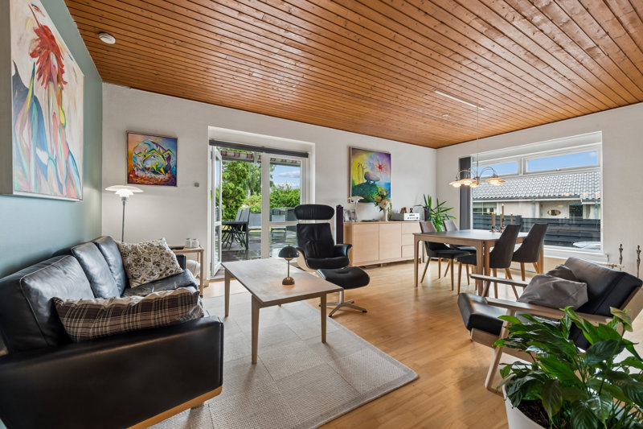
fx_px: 268
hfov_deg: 100.4
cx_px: 322
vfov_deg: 77.3
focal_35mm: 15
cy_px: 214
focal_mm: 15
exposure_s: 1/8
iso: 200
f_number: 11
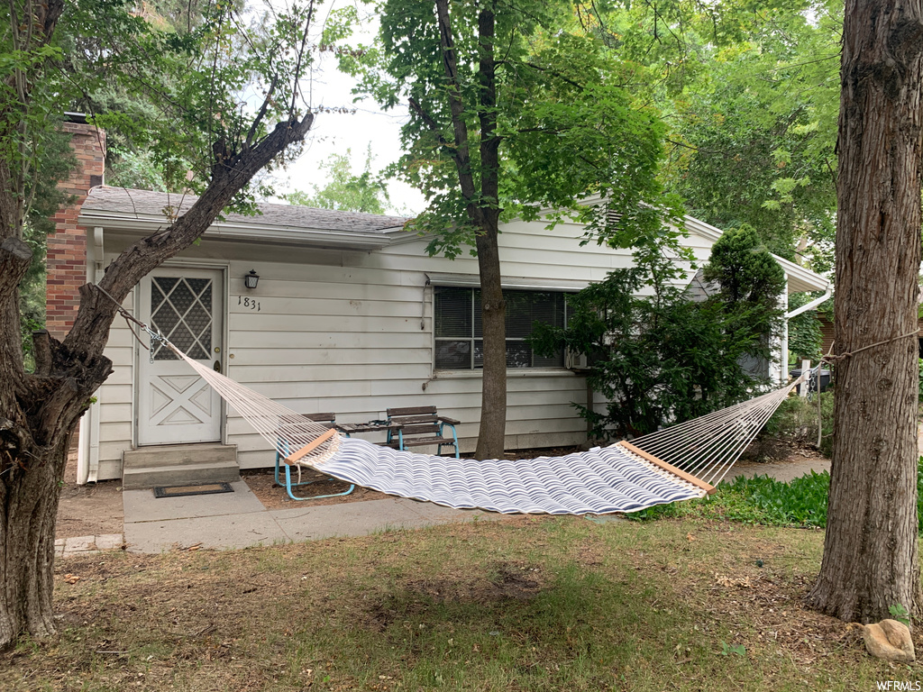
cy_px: 346
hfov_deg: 67.3
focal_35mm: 26
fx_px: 693
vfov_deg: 53.1
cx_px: 462
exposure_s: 1/121
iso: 50
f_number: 1.8
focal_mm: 4.25
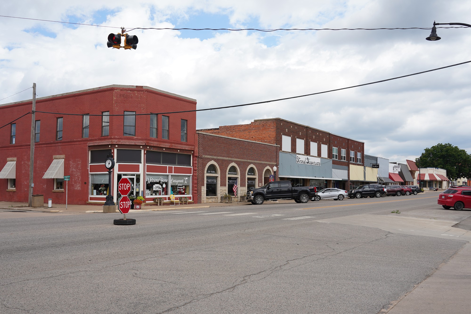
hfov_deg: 57.2
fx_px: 432
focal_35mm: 33
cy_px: 157
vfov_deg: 40.0
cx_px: 236
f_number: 11
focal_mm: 33
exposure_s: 1/100
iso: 100
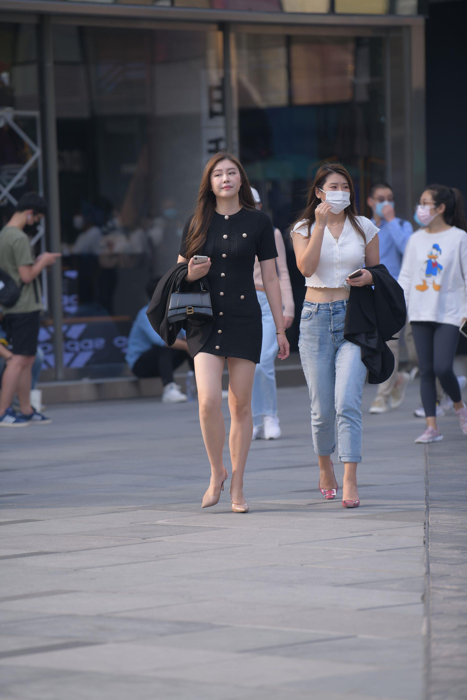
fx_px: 3891
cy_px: 350
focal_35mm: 200
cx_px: 234
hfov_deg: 6.9
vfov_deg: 10.3
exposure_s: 1/800
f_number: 3.5
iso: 160
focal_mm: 200
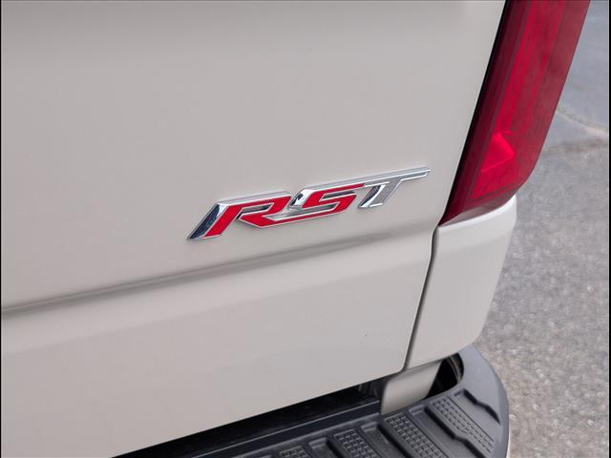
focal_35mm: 49
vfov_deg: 29.7
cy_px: 229
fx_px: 865
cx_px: 306
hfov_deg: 38.9
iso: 22
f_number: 1.68
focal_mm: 6.9
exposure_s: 1/294
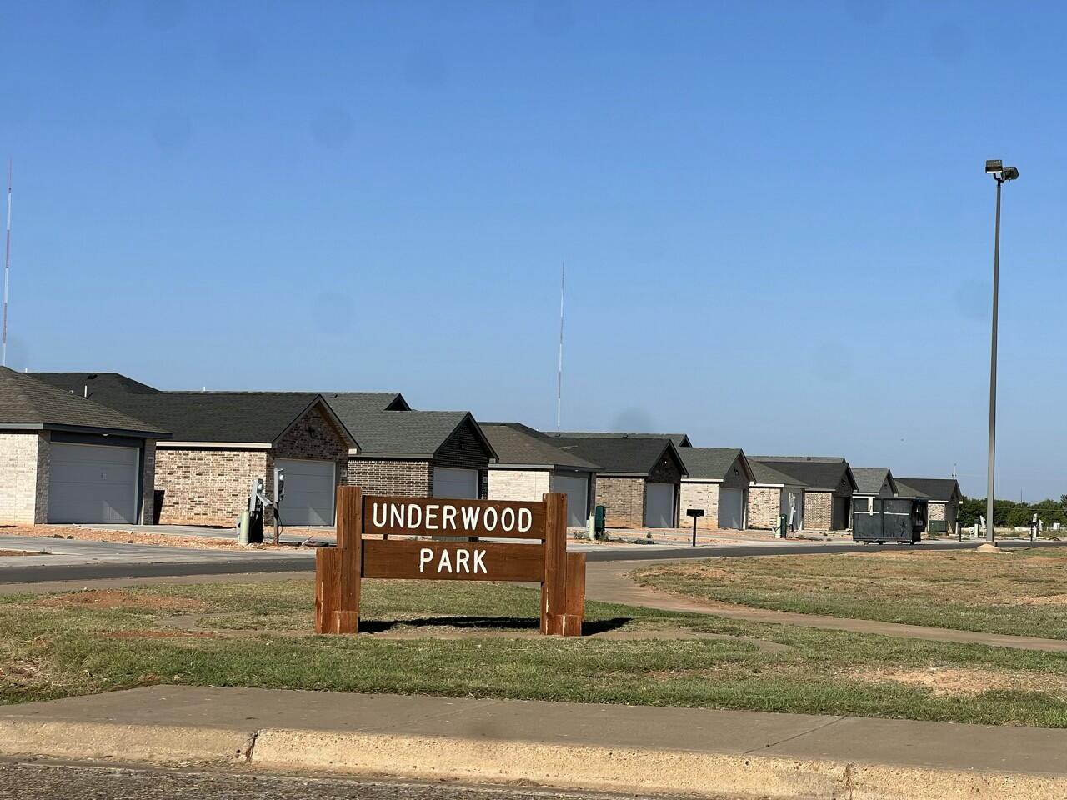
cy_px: 400
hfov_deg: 25.3
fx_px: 2373
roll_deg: -1.6
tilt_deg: +2.6
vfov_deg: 19.1
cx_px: 534
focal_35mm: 77
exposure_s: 1/1130
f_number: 2.8
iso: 32
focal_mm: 9
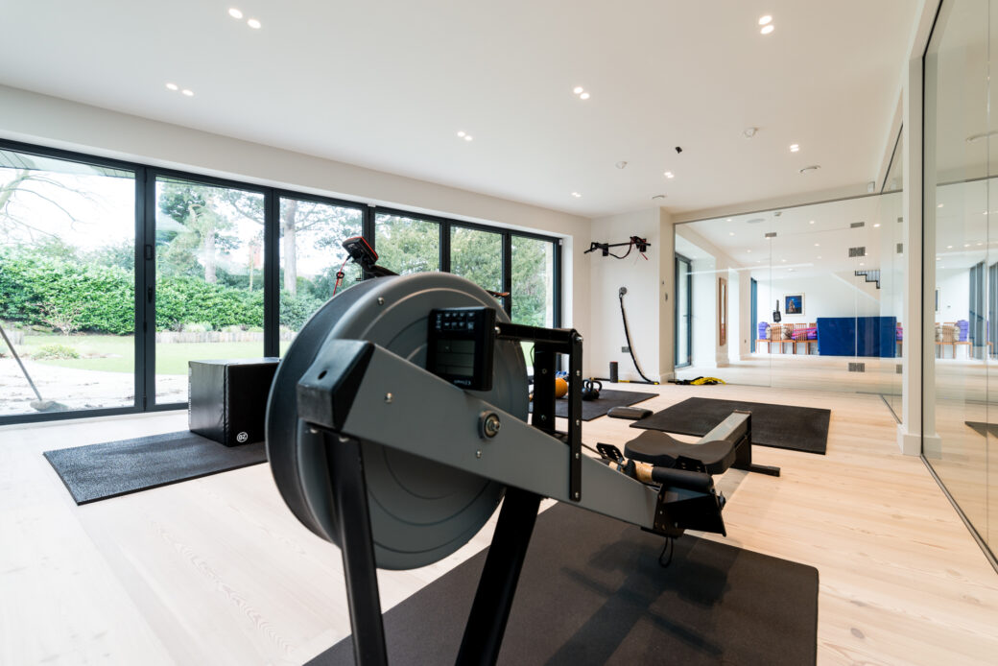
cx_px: 499
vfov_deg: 77.4
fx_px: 416
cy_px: 333
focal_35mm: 15
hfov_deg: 100.4
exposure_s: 1/10
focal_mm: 15
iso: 100
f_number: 5.6
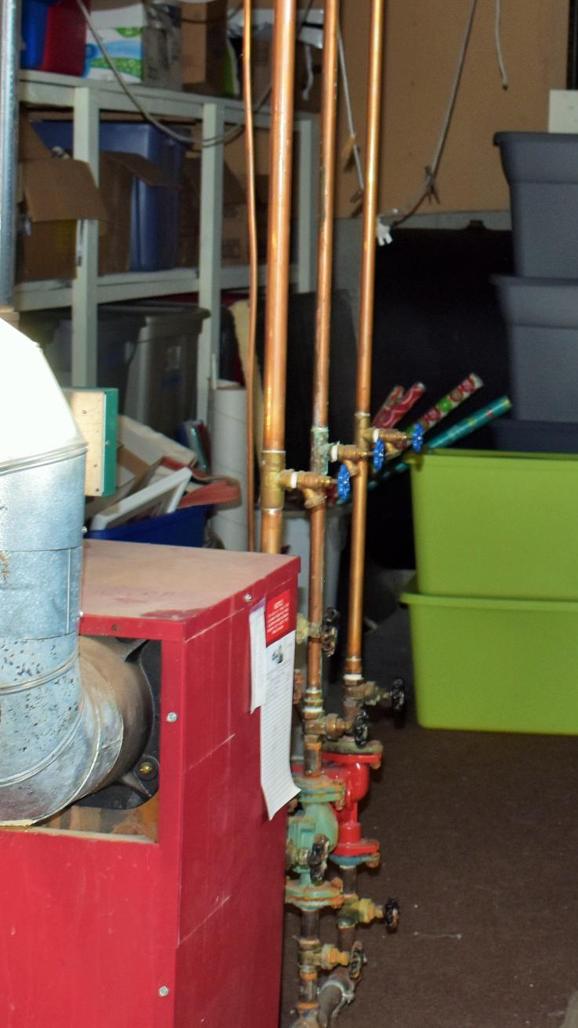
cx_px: 585
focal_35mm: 86
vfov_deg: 24.7
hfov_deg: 13.9
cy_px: 377
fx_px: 2342
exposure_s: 1/30
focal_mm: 24
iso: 640
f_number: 3.8
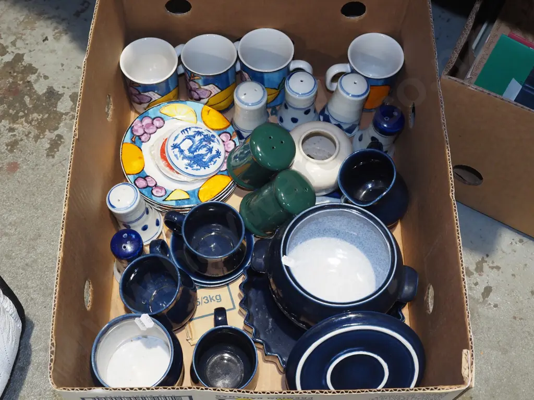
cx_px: 267
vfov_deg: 31.5
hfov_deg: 41.2
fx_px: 710
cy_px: 200
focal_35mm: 46
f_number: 5.6
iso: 1600
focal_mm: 23
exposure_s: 1/60
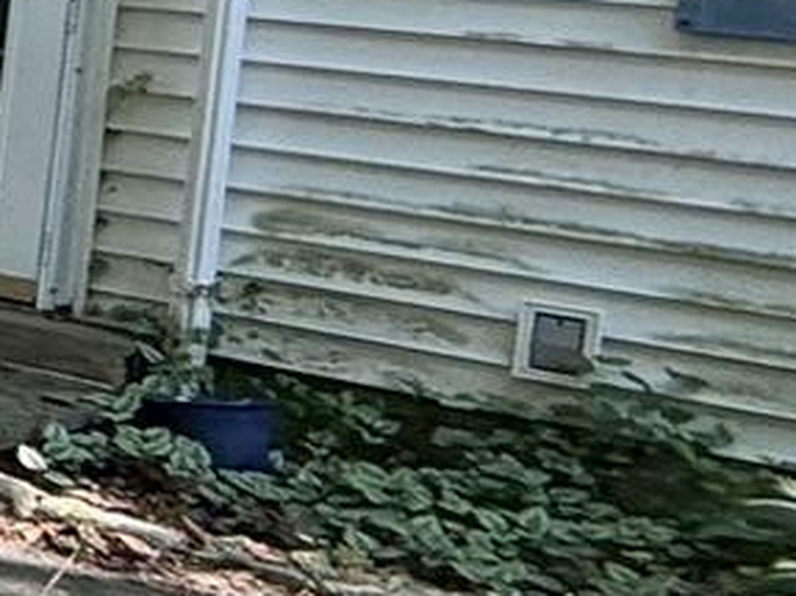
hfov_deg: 10.2
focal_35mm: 100
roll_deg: -1.4
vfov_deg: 14.5
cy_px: 3
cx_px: -1850
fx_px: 2299
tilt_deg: -5.3
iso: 64
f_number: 2.2
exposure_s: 1/118
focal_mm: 2.22
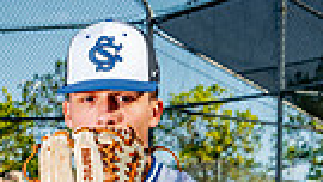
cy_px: 462
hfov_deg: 13.3
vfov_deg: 7.0
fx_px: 1379
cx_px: 91
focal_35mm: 161
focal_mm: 46
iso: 125
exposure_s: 1/200
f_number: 7.1
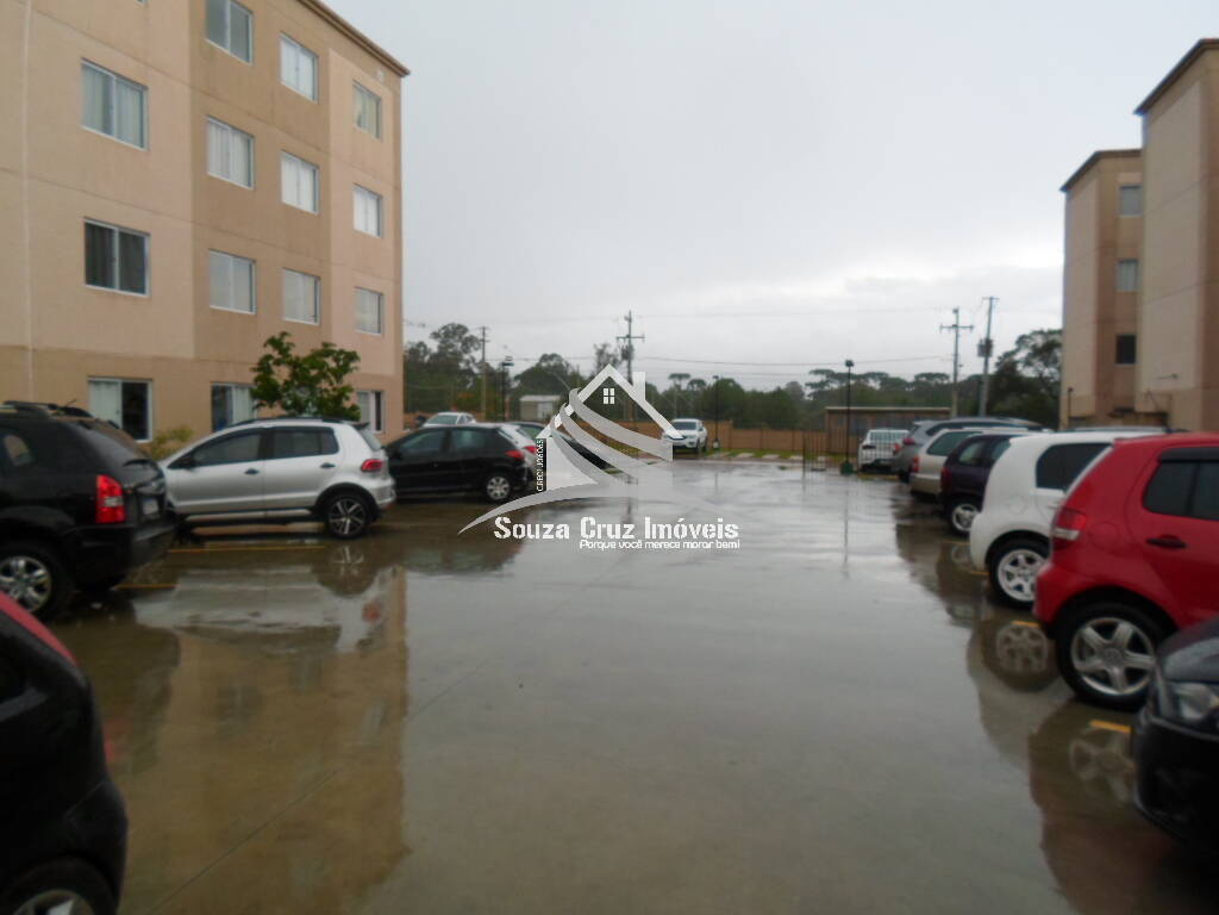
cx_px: 610
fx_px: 880
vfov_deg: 54.9
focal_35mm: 25
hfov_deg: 69.4
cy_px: 458
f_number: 2.5
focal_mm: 4.5
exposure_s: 1/180
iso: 80
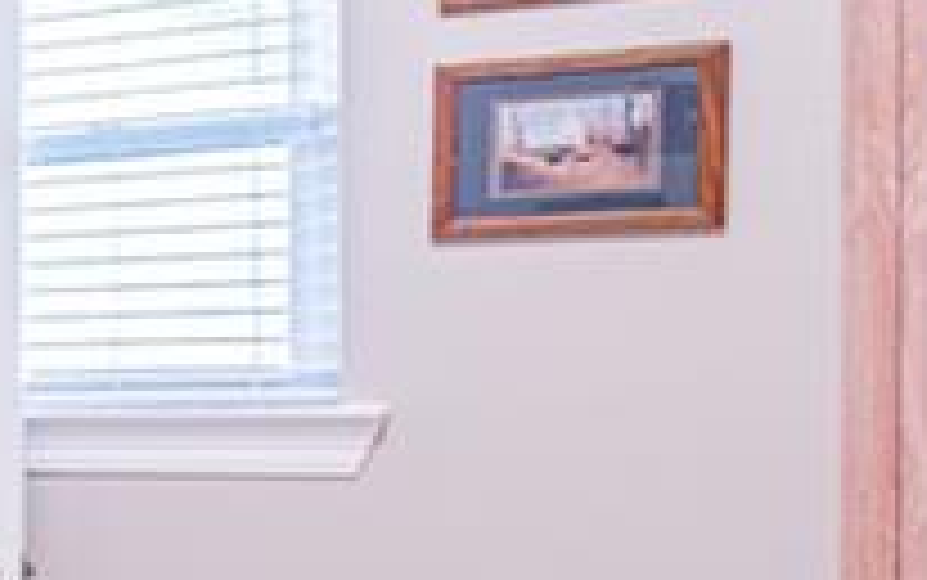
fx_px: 2047
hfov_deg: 14.9
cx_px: -1318
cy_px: 477
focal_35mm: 81
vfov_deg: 16.0
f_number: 8
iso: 50
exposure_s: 1/2
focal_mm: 16
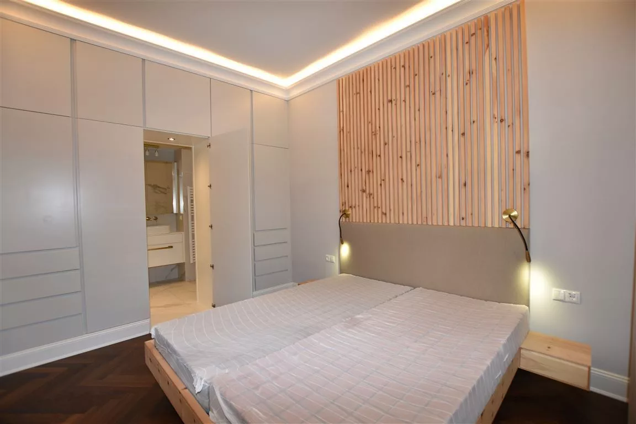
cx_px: 318
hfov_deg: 100.4
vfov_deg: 77.3
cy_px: 212
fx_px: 265
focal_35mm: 15
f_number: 4
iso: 200
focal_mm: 10
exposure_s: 1/60
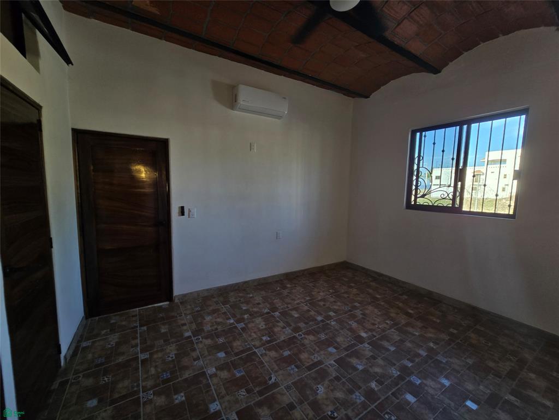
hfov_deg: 106.2
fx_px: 210
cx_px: 280
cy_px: 210
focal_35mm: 13
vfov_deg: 89.9
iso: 64
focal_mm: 2.2
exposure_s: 1/60
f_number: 2.2
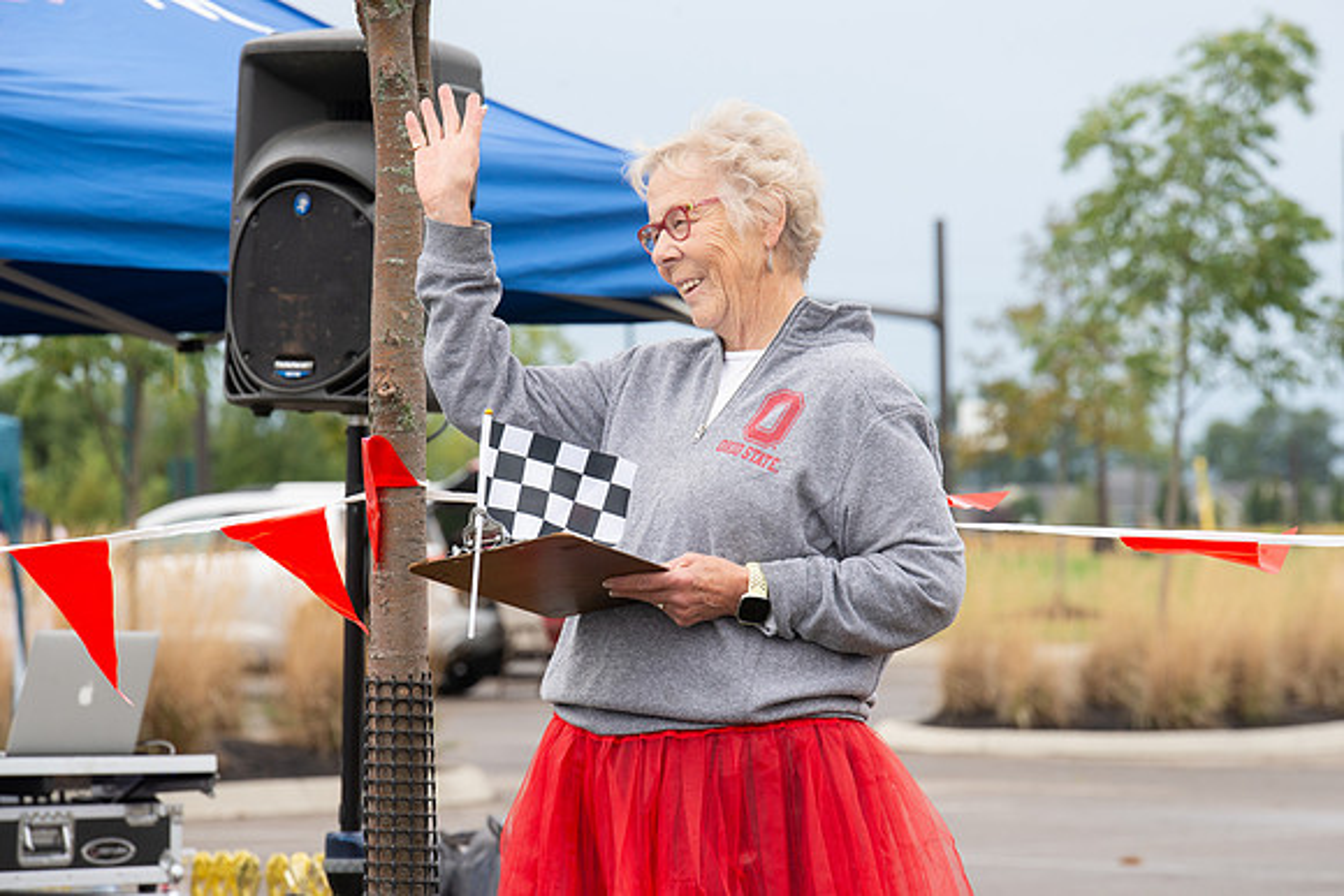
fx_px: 7468
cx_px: 672
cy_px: 448
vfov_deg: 6.9
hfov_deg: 10.3
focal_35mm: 200
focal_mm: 200
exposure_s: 1/200
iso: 640
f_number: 10
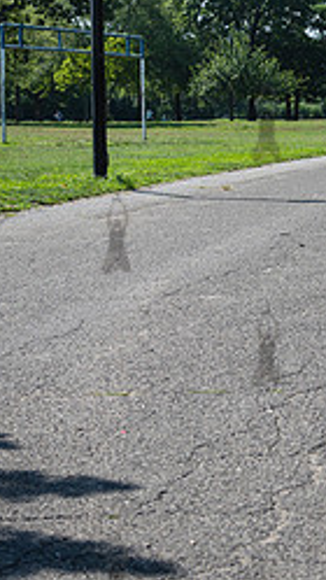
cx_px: 566
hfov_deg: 10.4
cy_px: 232
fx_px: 1691
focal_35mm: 110
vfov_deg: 19.4
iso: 200
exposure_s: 1/2000
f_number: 3.2
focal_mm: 45
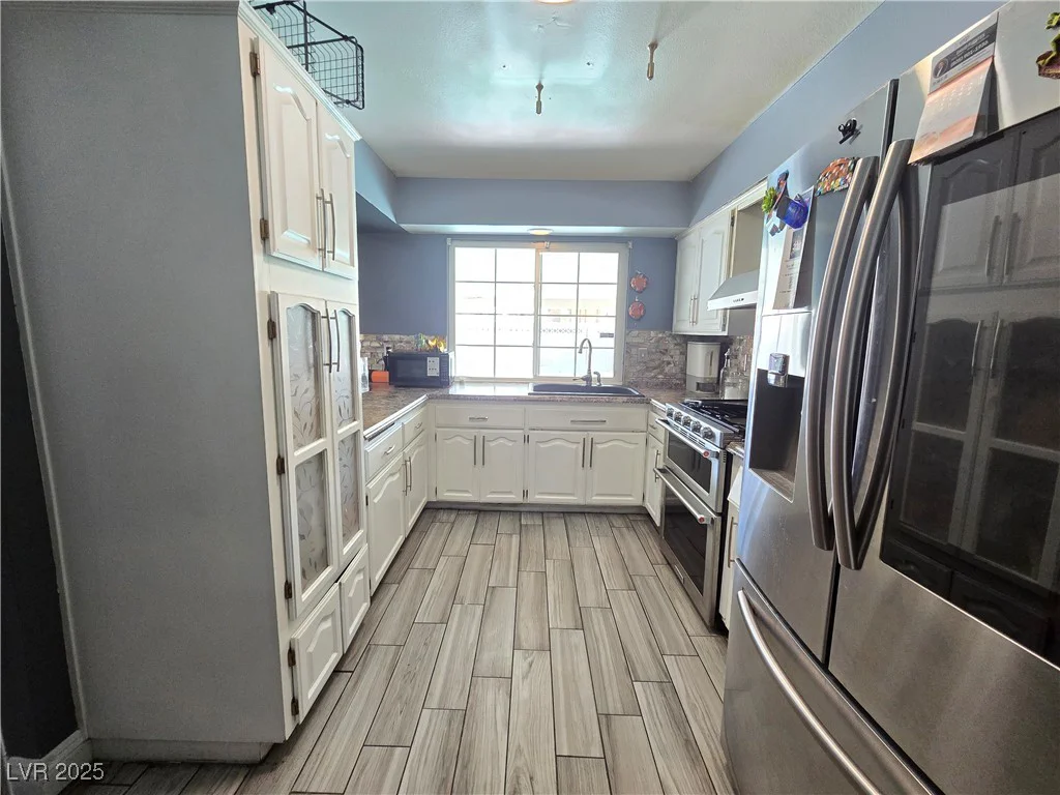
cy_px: 398
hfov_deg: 106.2
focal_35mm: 13
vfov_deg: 89.9
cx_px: 530
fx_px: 398
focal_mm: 2.2
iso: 320
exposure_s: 1/60
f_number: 2.2
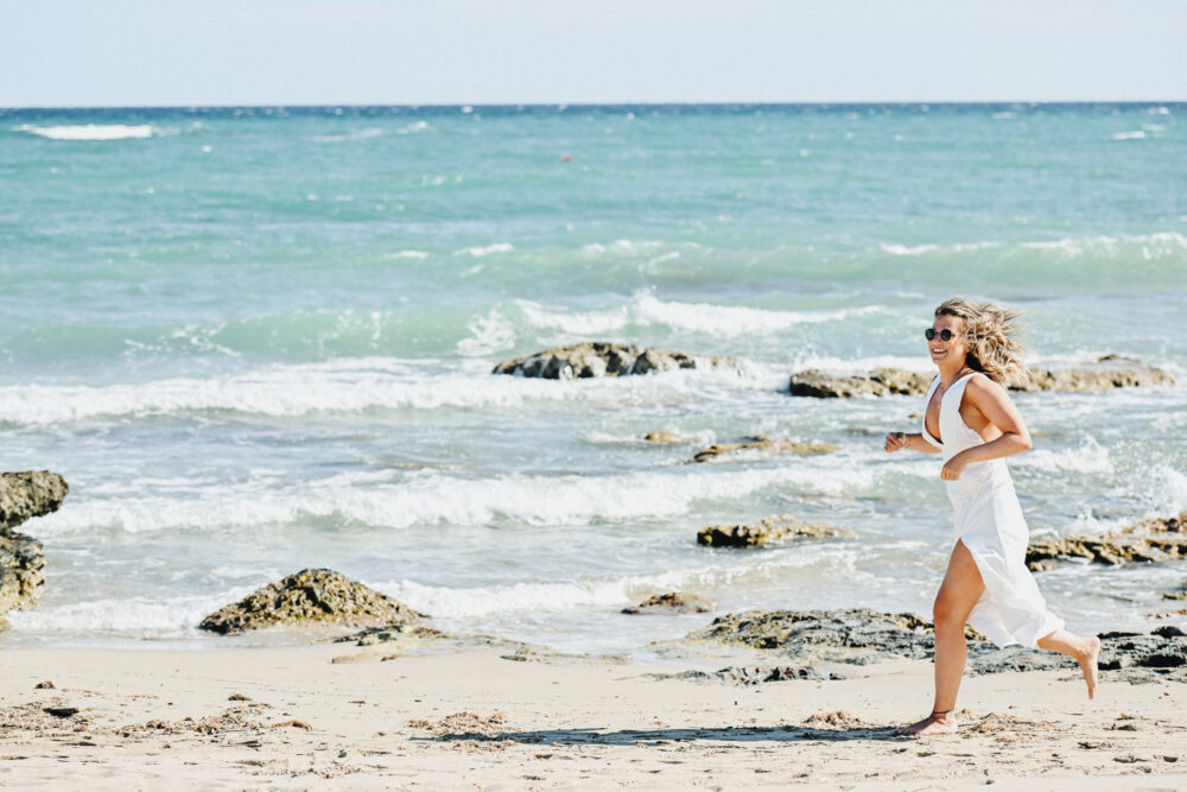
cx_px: 594
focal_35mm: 110
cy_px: 396
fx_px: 3627
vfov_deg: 12.5
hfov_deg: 18.6
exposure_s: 1/1250
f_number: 4.5
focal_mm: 110
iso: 200
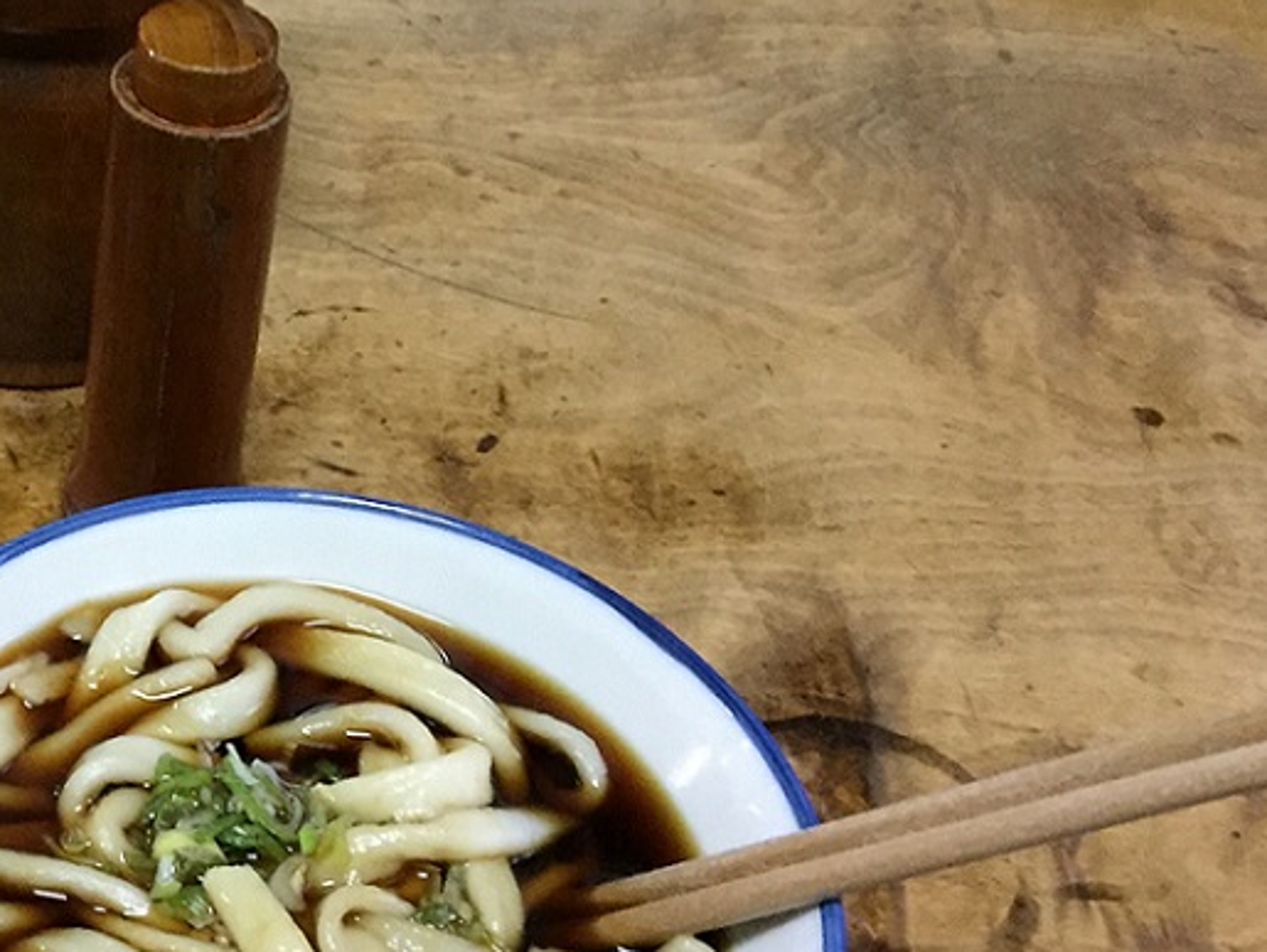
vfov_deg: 24.8
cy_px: 429
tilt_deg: -38.7
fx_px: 2161
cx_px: 46
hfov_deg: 30.7
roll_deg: -5.4
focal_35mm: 59
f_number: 2.2
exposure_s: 1/15
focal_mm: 4.15
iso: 320
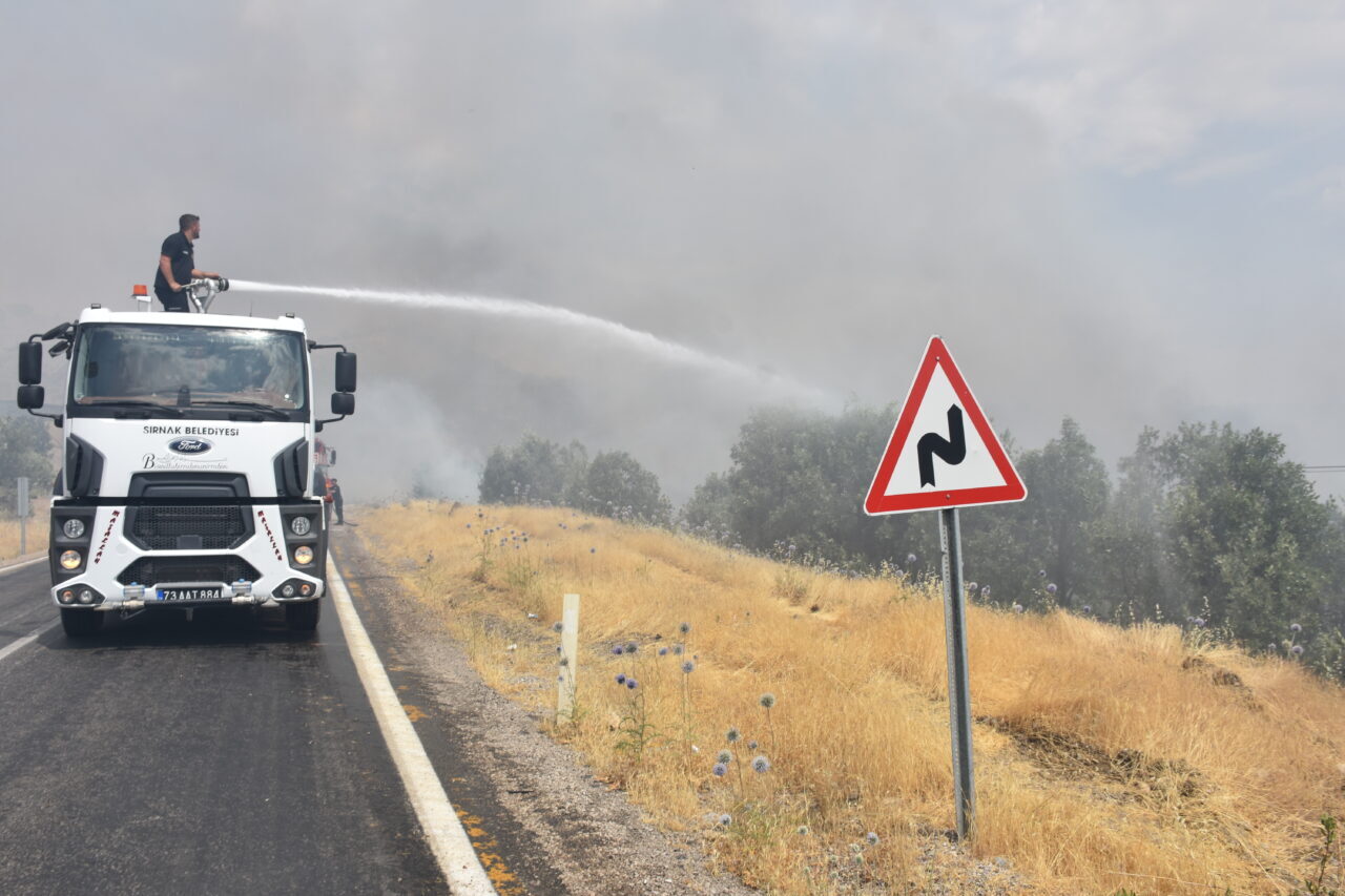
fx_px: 1121
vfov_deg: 43.6
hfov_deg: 61.9
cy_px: 448
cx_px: 672
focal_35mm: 30
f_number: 8
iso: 110
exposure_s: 1/500
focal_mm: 20
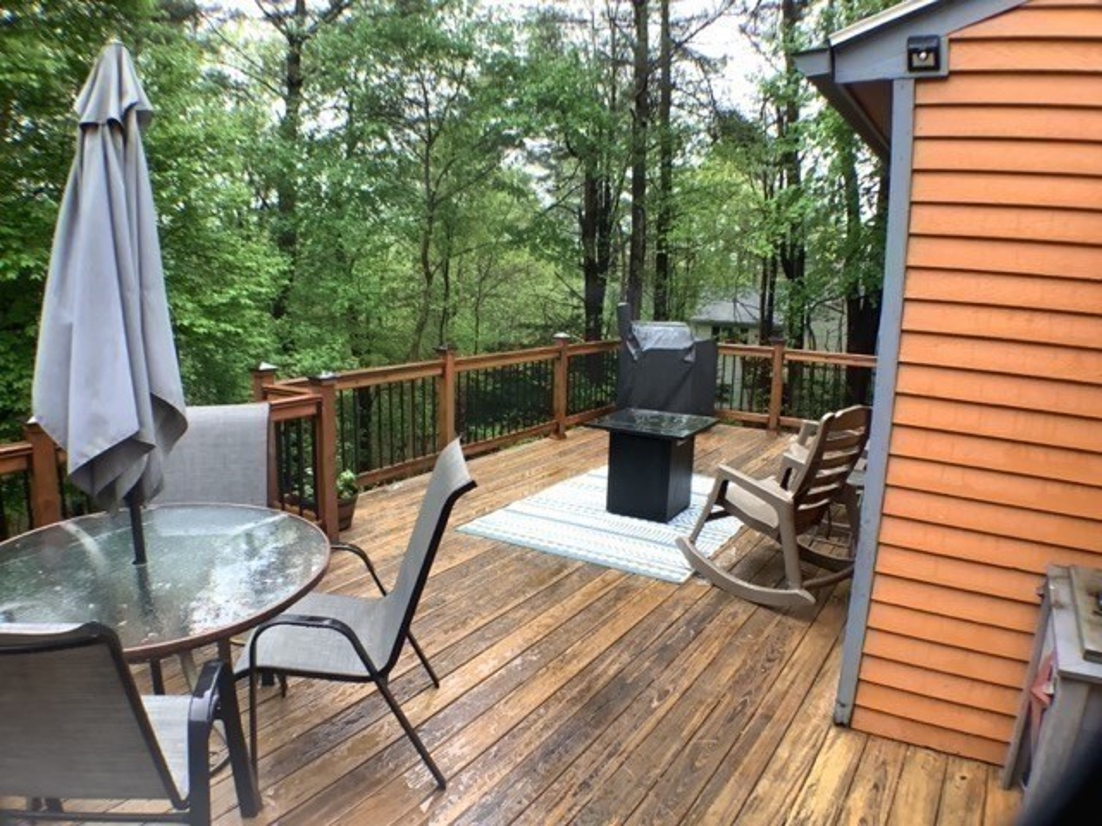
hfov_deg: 58.4
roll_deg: -0.6
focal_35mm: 31
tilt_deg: -11.7
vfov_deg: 45.4
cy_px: 413
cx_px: 551
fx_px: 987
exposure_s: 1/60
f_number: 2.4
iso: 80
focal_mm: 3.3
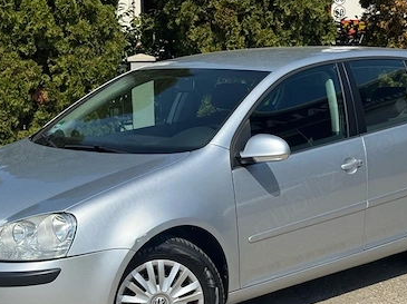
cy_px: 192
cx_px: 194
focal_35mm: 79
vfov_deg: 18.6
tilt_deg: -7.8
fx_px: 928
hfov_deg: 24.7
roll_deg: +2.0
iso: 64
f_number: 1.78
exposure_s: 1/5848
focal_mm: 6.76
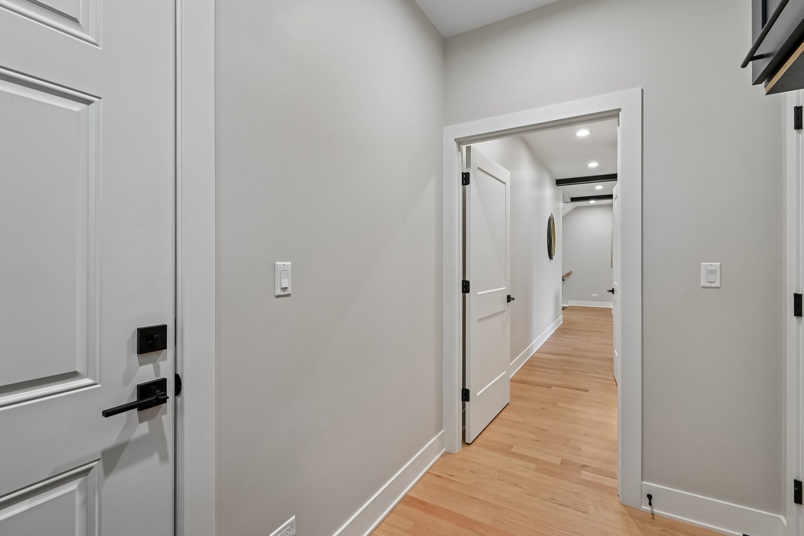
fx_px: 357
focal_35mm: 16
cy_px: 268
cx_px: 402
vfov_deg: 73.7
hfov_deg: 96.7
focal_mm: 16
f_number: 13
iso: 400
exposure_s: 1/8
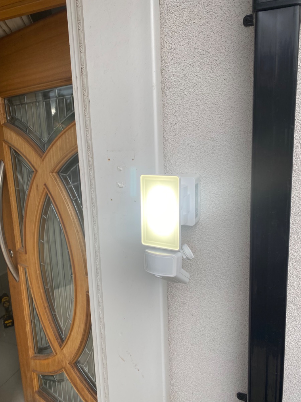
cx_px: 150
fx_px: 301
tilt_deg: -10.4
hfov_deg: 53.1
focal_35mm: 26
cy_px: 201
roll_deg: +0.9
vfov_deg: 67.3
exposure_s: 1/360
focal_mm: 4.25
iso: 32
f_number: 1.8
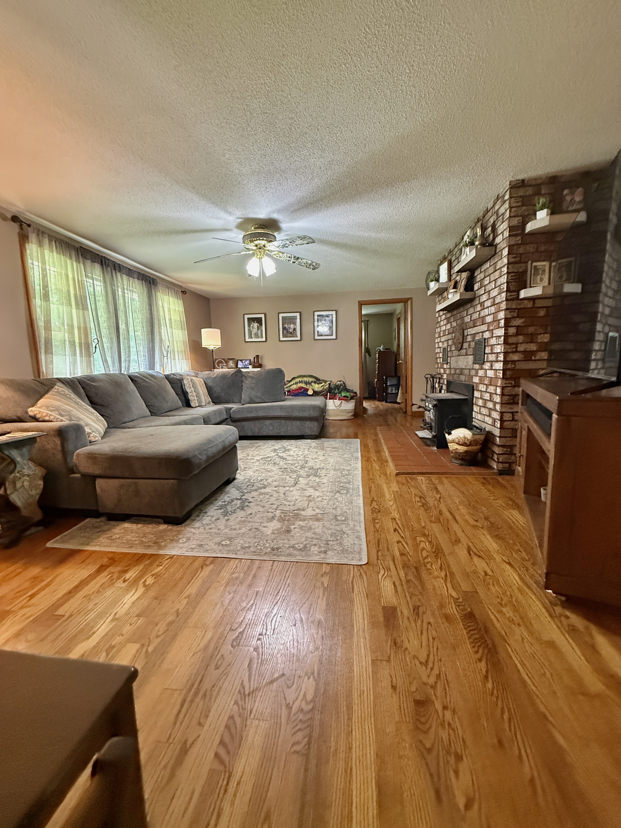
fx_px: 335
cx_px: 310
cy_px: 414
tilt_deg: -6.9
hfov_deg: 85.7
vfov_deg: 102.1
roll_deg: +1.3
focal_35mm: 14
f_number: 2.2
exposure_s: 1/60
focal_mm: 2.22
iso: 640
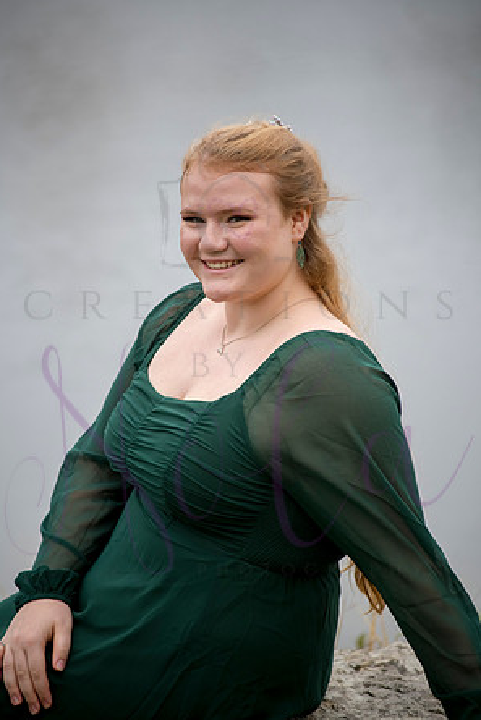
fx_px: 3745
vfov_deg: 11.0
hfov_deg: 7.3
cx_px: 240
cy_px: 362
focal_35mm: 187
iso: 640
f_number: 5.6
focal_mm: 185
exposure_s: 1/400
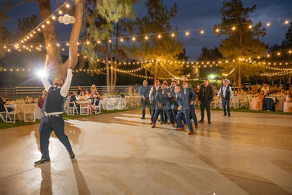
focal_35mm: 28
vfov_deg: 45.7
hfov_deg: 64.5
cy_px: 98
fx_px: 231
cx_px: 146
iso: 2500
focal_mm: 28.5
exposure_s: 1/200
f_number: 4
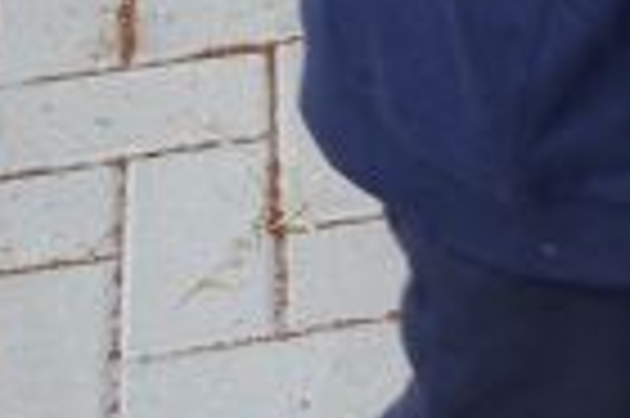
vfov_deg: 8.3
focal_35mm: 160
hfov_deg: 12.1
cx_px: 1030
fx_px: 2797
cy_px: -312
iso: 125
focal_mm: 12.83
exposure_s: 1/250
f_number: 4
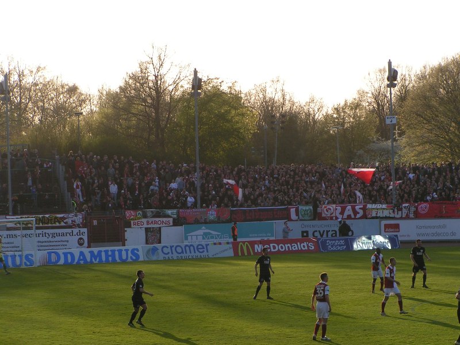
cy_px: 172
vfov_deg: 9.5
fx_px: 2086
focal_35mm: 157
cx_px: 230
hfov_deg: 12.6
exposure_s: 1/250
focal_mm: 24
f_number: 5.6
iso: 50
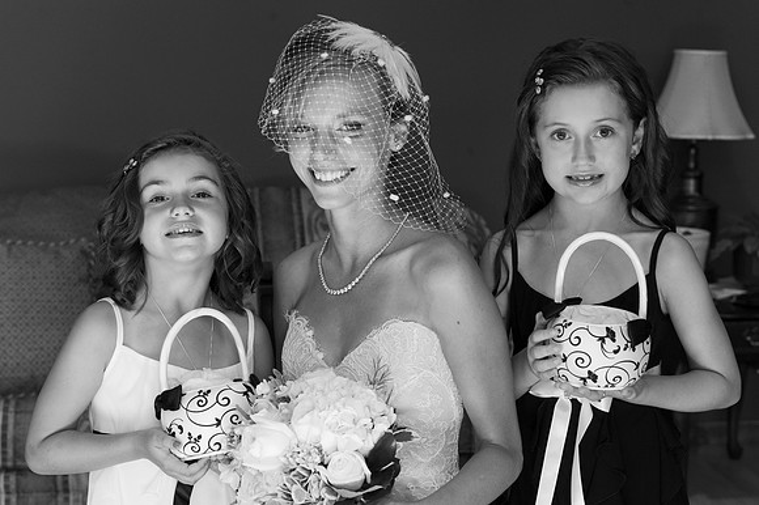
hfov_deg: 33.4
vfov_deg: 22.6
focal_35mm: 60
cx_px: 380
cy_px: 252
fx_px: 1264
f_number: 5.6
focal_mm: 60
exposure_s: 1/80
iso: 800
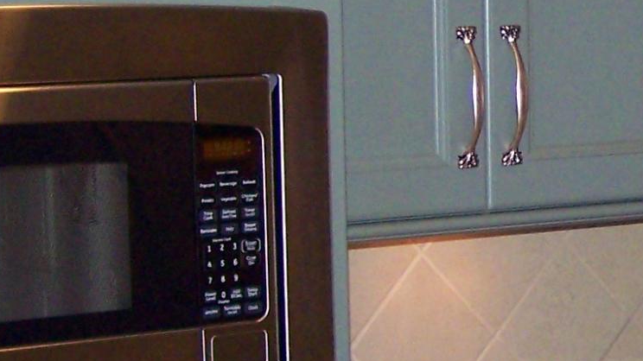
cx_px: 805
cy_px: 224
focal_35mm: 167
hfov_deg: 12.5
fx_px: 2846
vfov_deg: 7.3
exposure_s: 1/60
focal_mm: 6.3
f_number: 2.8
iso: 160
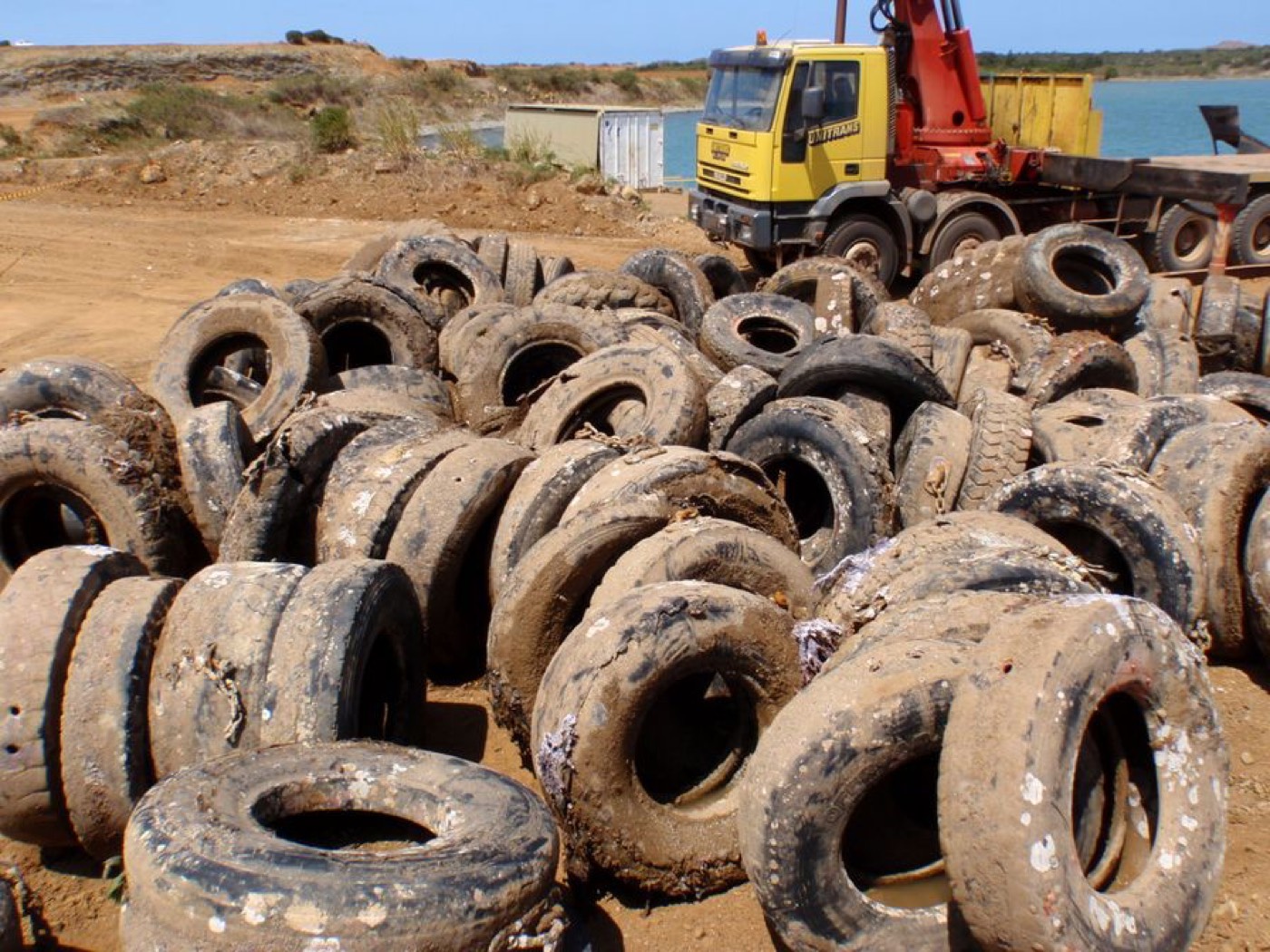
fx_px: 1027
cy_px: 476
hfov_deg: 63.4
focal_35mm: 28
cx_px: 635
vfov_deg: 49.7
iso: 64
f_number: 5
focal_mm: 5
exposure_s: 1/400
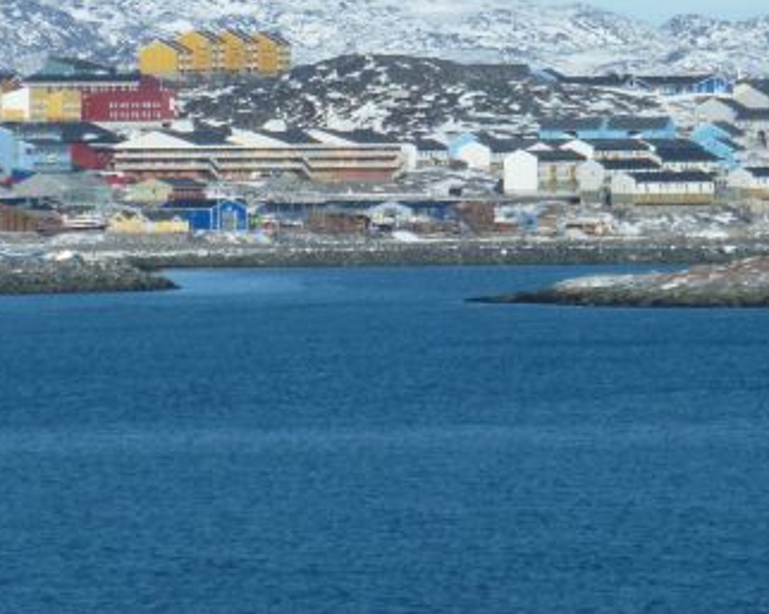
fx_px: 12415
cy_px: 155
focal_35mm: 546
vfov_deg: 2.8
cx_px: 425
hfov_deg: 3.5
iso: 80
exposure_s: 1/640
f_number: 5.6
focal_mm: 49.2
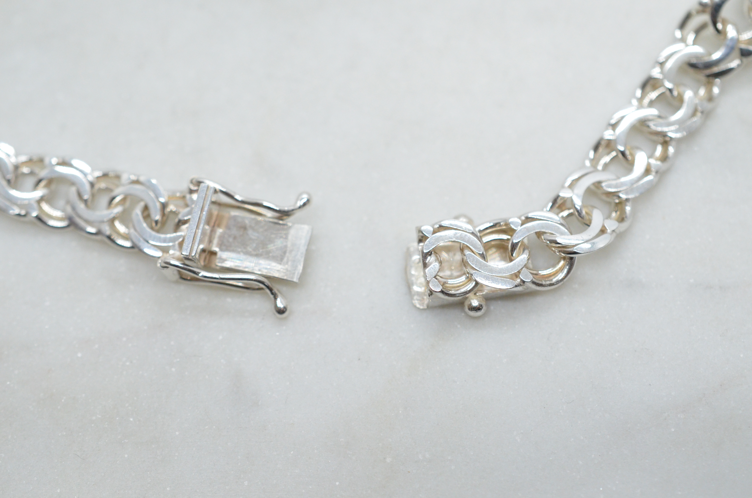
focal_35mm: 60
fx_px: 1251
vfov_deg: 22.5
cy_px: 249
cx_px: 376
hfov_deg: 33.5
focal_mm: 40
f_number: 6.3
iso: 2500
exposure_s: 1/800
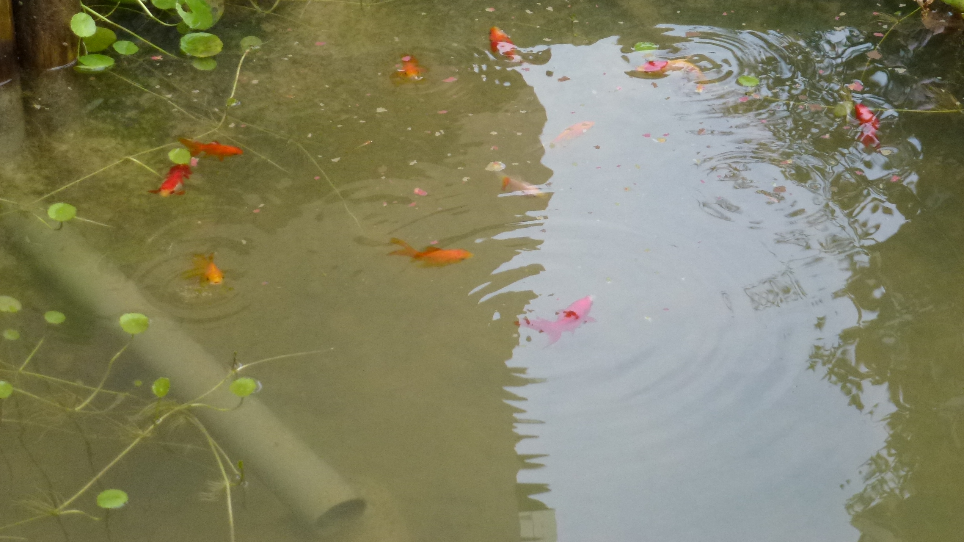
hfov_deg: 17.3
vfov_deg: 9.8
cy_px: 186
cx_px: 479
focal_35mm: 124
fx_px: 3170
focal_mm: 20.2
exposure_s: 1/160
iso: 400
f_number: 5.1
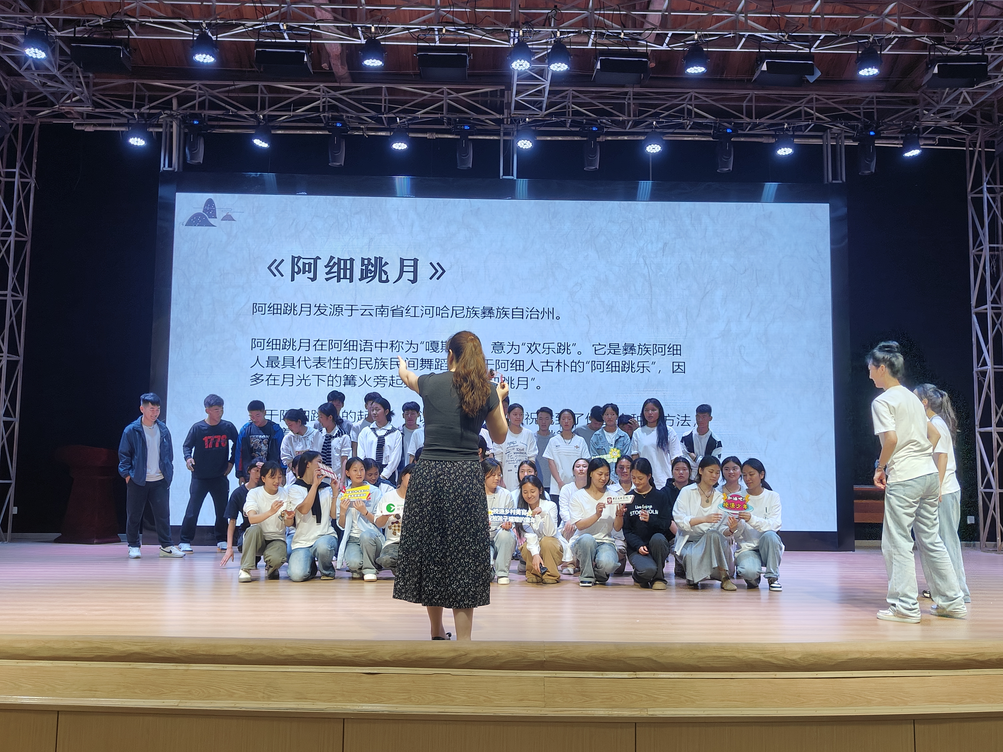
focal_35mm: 33
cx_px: 502
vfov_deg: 42.9
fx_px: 956
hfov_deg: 55.4
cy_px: 376
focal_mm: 5.59
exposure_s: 1/100
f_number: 1.8
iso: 100
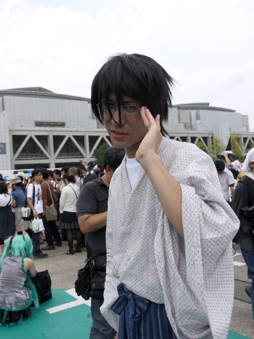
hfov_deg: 41.8
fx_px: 333
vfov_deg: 54.0
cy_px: 170
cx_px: 127
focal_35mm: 34
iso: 200
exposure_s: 1/1300
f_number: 5
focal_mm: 17
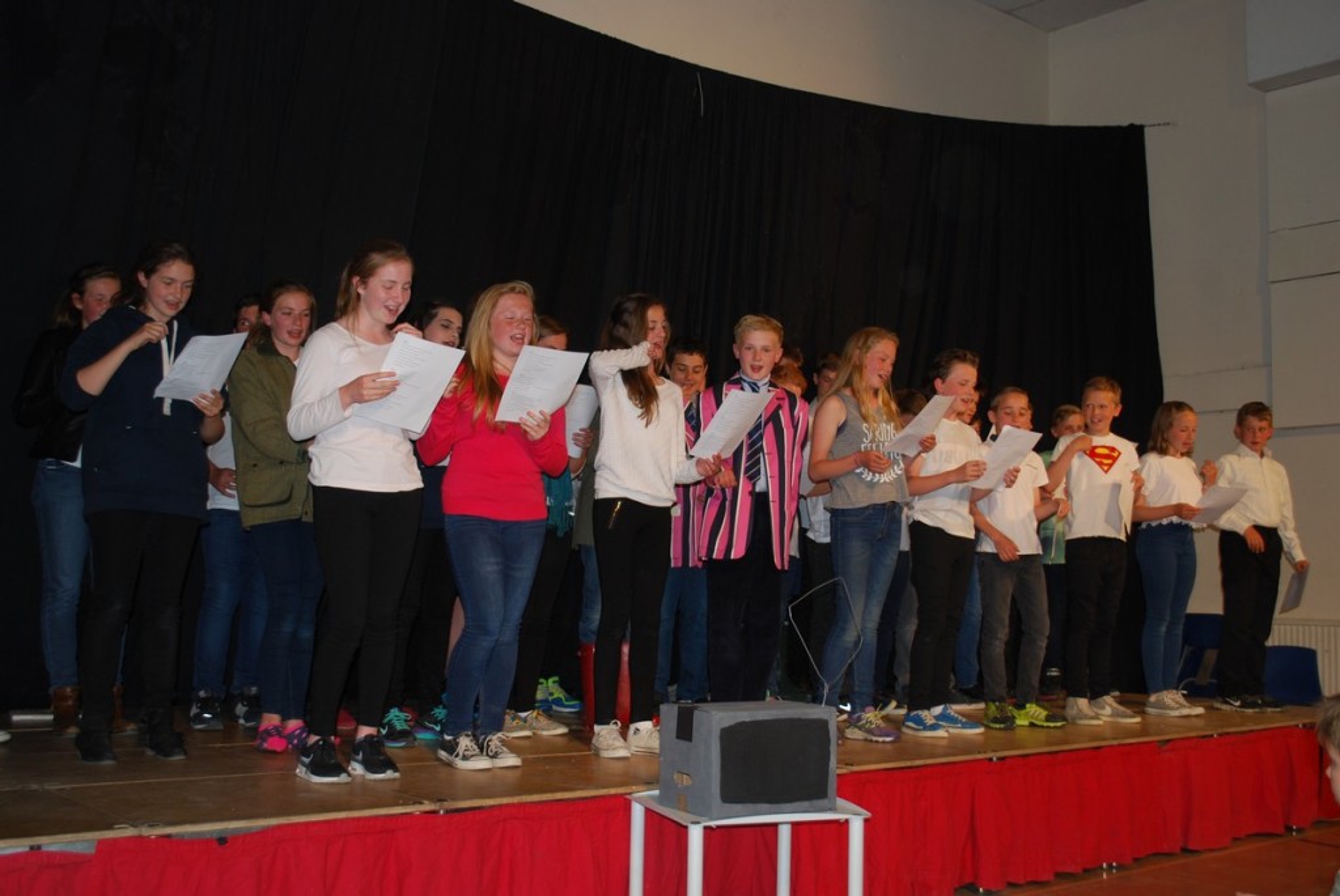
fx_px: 1453
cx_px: 670
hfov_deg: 49.5
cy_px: 448
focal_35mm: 39
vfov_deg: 34.3
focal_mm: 26
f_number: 4.2
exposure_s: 1/60
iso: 200
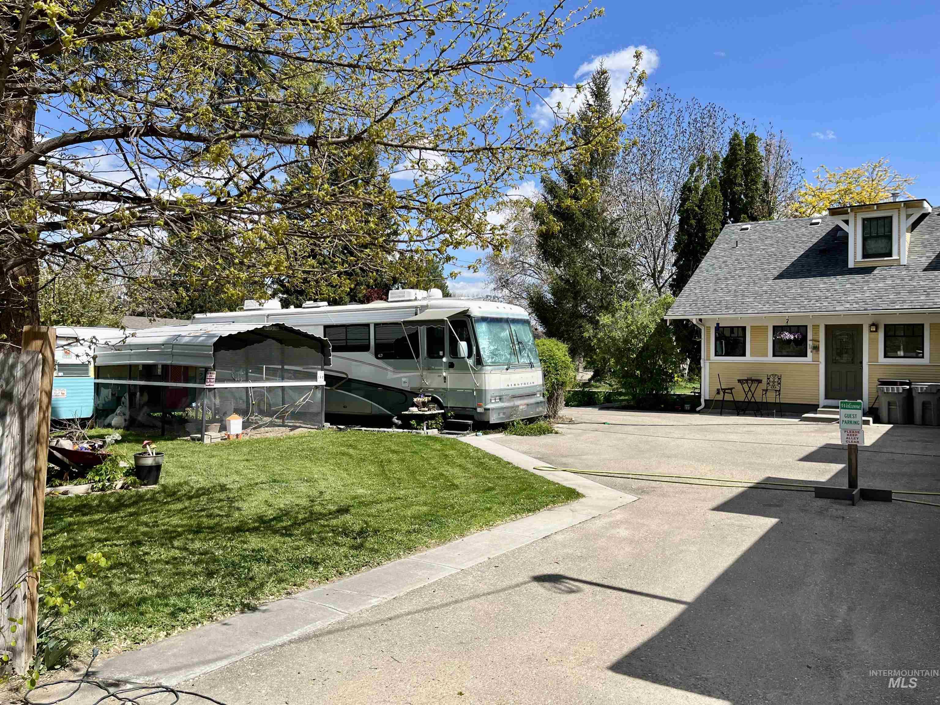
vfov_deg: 53.1
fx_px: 706
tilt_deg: +0.6
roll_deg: -1.2
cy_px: 352
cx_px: 470
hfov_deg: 67.3
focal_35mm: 26
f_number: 1.6
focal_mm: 5.1
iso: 50
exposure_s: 1/3521
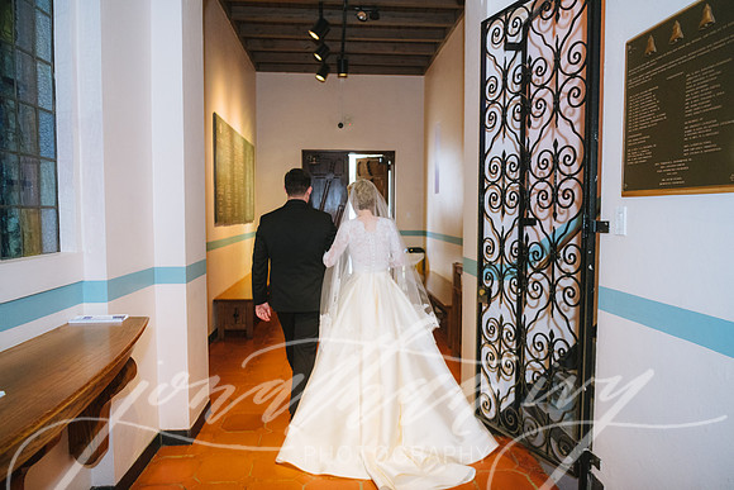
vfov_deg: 53.2
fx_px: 489
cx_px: 367
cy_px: 245
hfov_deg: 73.7
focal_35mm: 24
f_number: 2.8
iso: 1250
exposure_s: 1/200
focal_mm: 24
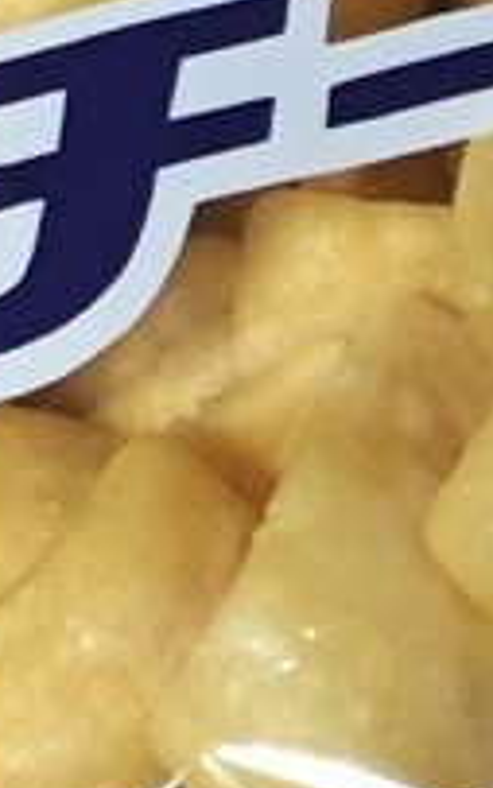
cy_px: 252
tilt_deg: -75.4
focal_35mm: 182
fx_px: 3910
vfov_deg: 11.5
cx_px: 943
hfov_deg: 7.0
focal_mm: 4.15
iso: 160
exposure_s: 1/30
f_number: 2.2
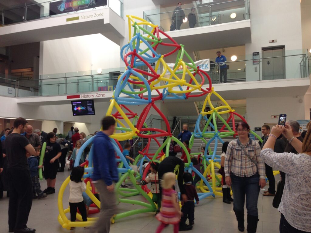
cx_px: 156
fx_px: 296
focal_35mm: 33
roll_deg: -2.0
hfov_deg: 55.4
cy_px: 116
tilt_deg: +5.5
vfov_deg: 42.9
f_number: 2.4
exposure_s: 1/20
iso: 64
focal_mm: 4.12
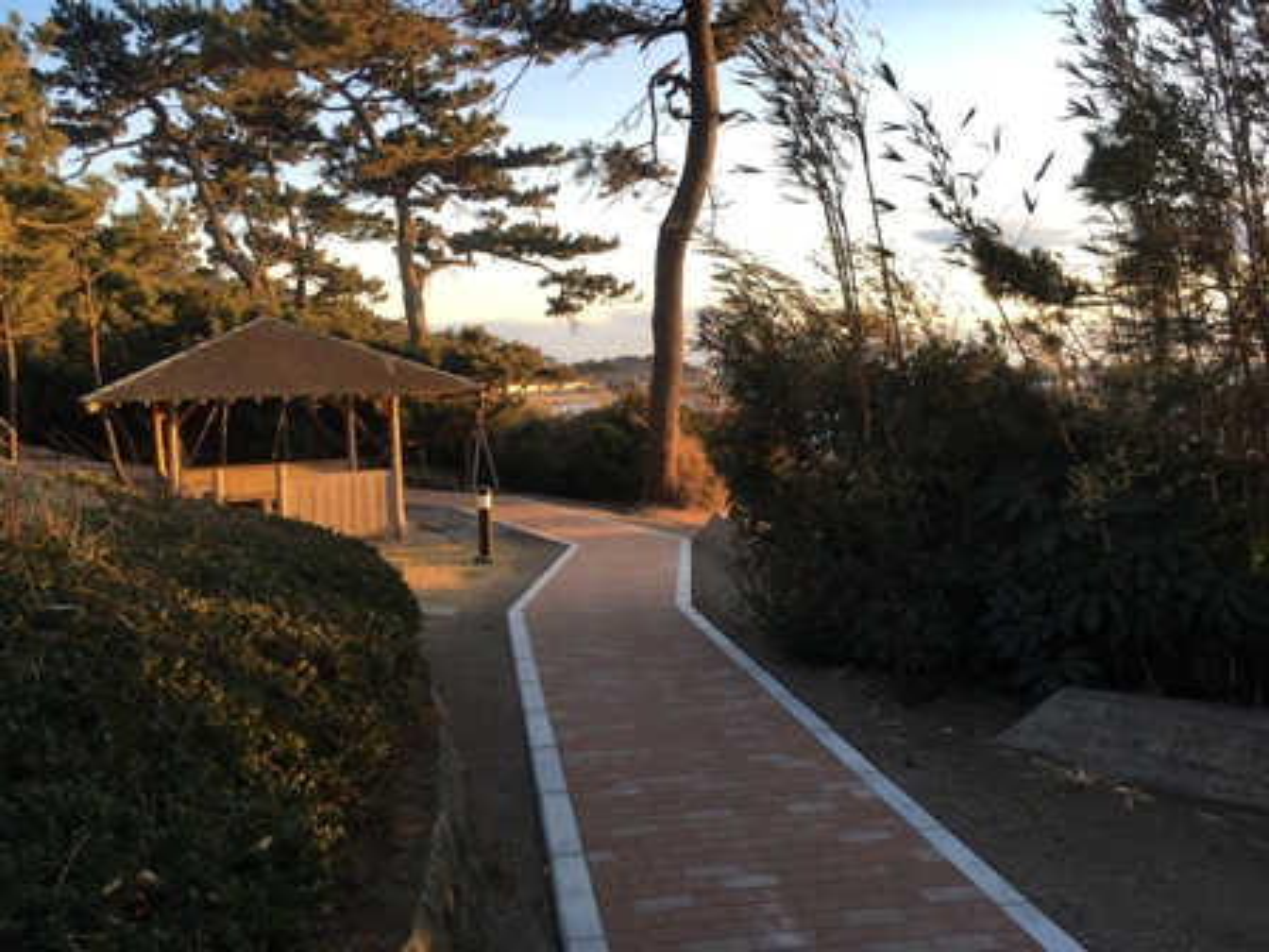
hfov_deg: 61.7
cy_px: 476
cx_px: 634
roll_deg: +1.2
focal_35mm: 29
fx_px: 1063
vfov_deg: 48.2
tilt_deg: -5.7
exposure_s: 1/124
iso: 25
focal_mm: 4.15
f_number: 2.2
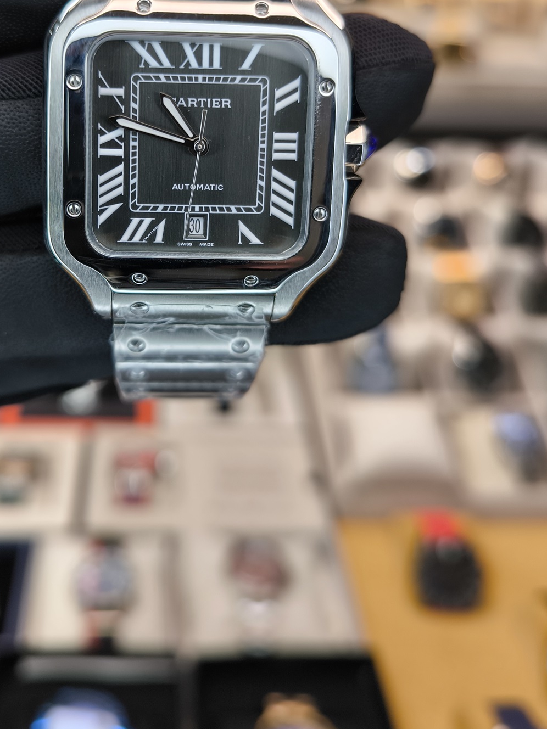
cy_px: 232
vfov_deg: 49.1
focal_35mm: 37
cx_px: 189
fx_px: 780
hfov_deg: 38.3
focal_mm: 6.92
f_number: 1.9
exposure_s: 1/240
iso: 80
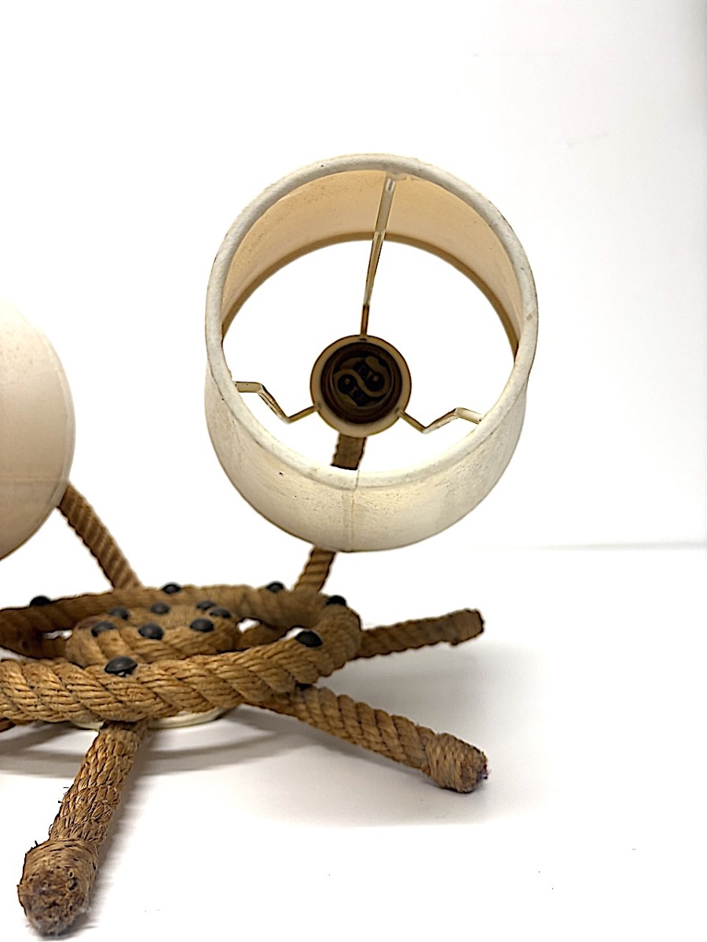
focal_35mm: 26
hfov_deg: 53.1
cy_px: 471
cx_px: 354
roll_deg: +0.4
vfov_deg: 67.3
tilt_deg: +0.1
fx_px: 708
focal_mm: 5.96
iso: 64
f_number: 1.6
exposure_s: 1/100
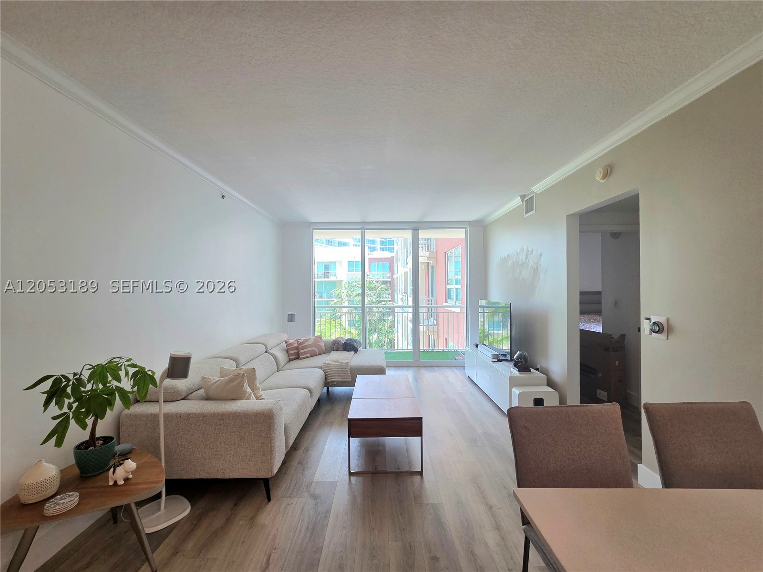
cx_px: 382
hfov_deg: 106.2
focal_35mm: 13
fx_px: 287
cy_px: 286
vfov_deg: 89.9
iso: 125
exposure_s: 1/120
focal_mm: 2.2
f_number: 2.2
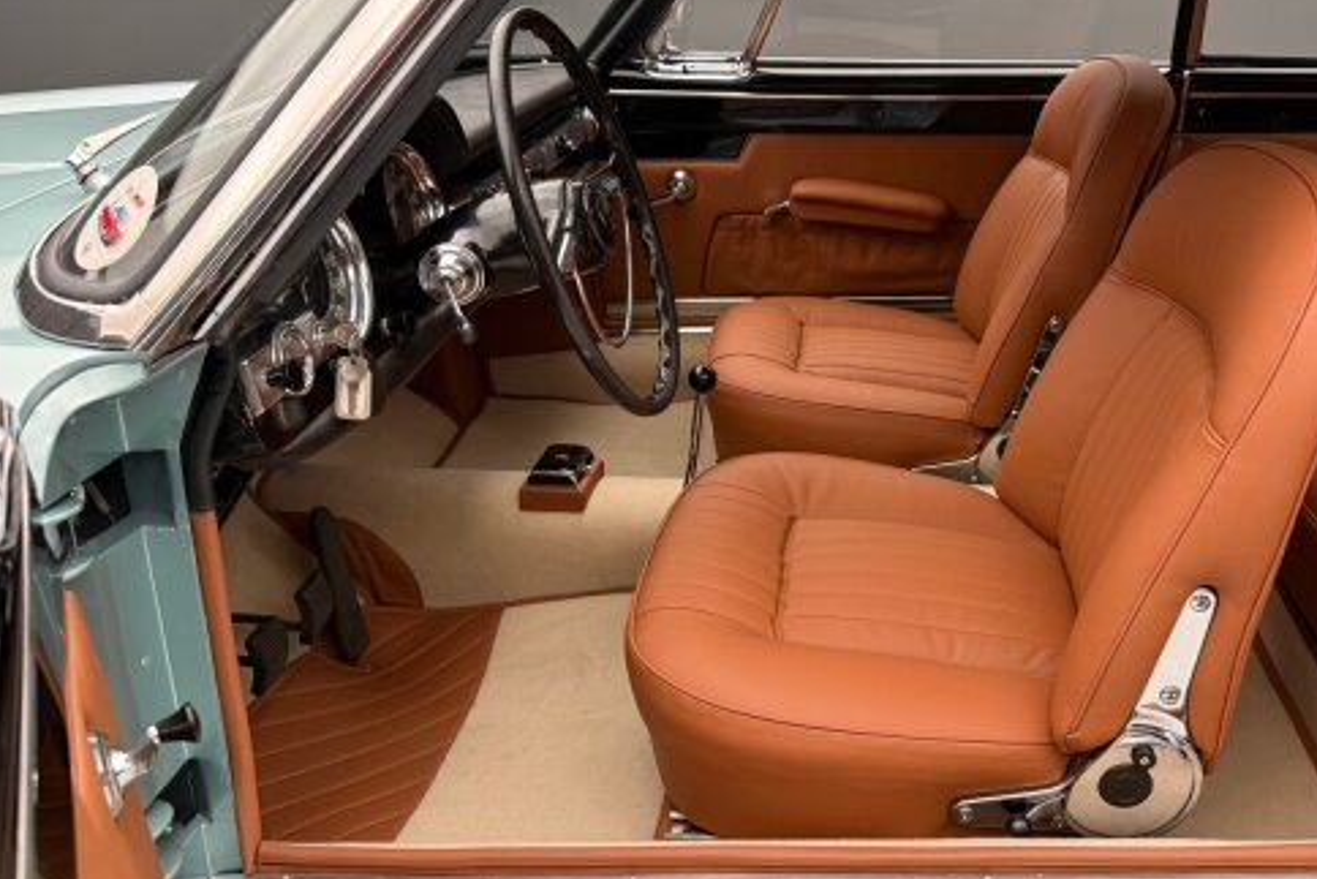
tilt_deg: -21.3
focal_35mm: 33
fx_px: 1208
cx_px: 849
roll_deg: -0.7
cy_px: 416
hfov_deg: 56.3
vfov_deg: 40.0
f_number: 1.78
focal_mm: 6.76
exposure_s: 1/49
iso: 250
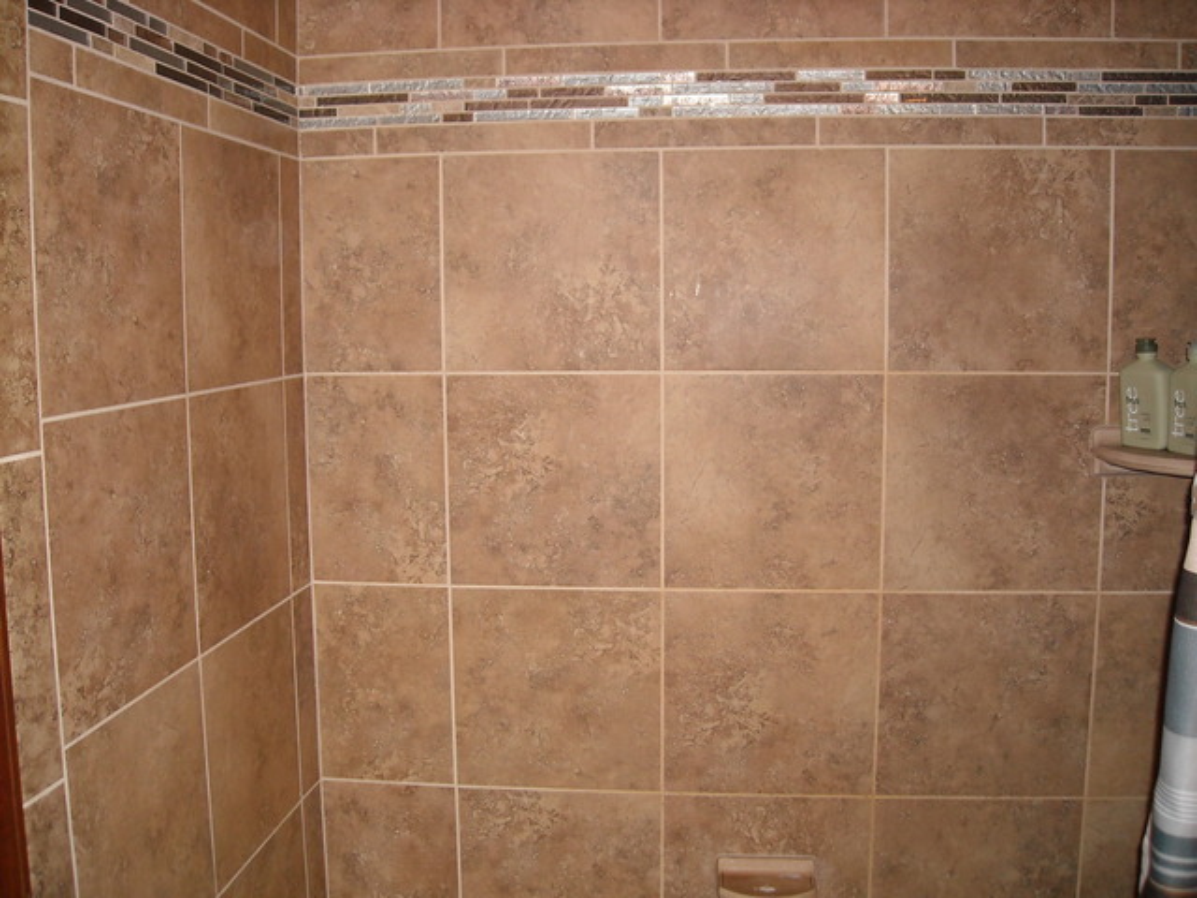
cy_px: 449
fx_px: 1210
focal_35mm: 35
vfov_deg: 40.7
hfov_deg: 52.6
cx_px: 598
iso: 200
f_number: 2.8
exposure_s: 1/60
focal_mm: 5.7
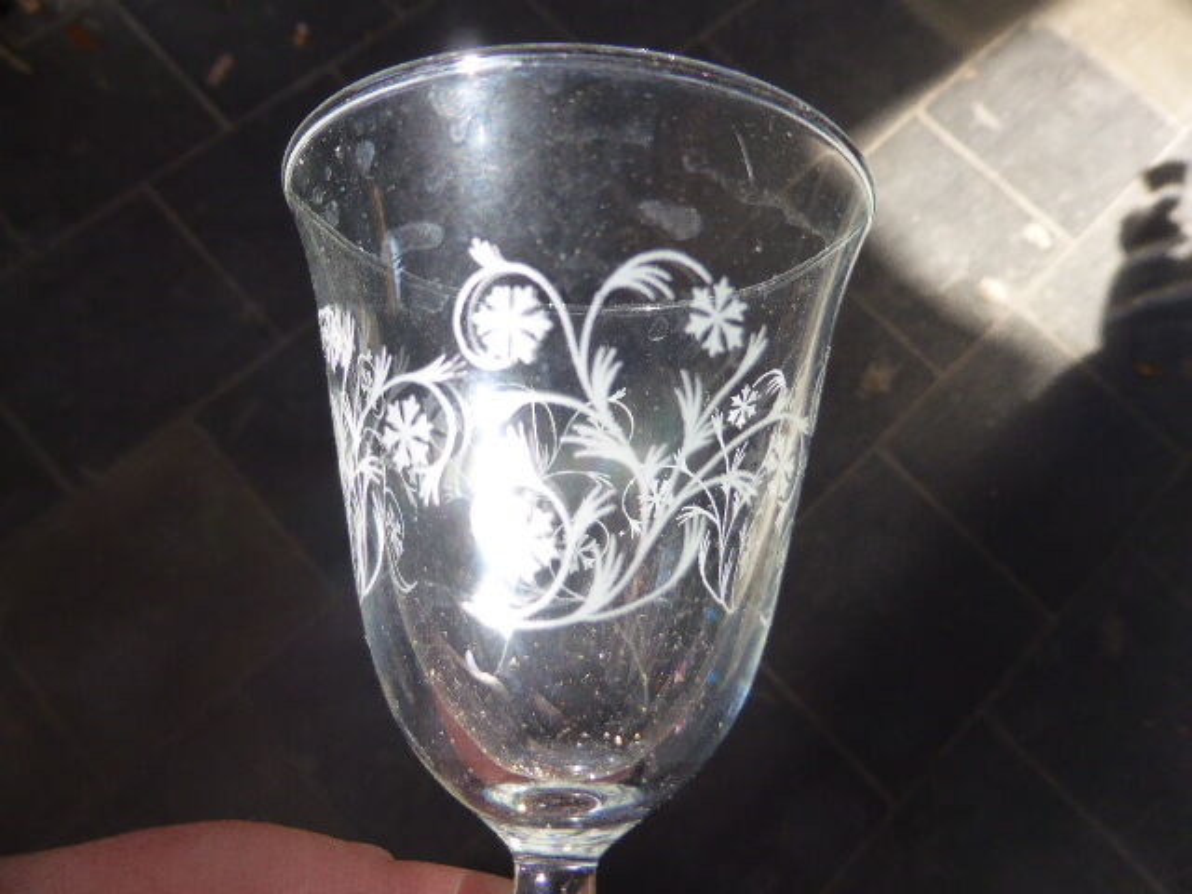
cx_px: 596
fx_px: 826
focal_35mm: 24
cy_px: 447
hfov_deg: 71.6
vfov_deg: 56.8
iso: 160
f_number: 3.3
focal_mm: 4.3
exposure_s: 1/125
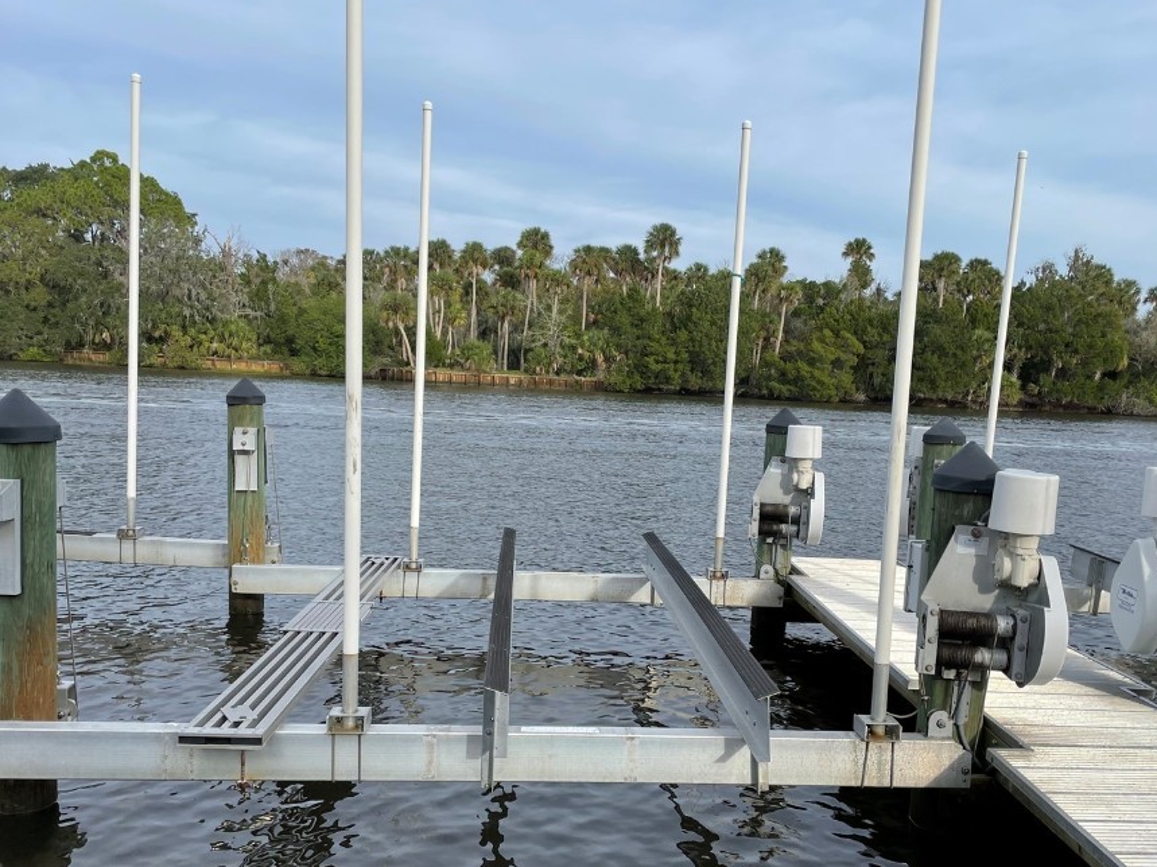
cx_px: 603
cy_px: 502
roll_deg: -3.1
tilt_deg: -7.5
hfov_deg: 58.3
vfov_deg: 45.3
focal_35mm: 31
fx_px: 1036
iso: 32
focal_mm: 4.2
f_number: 1.6
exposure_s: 1/2506
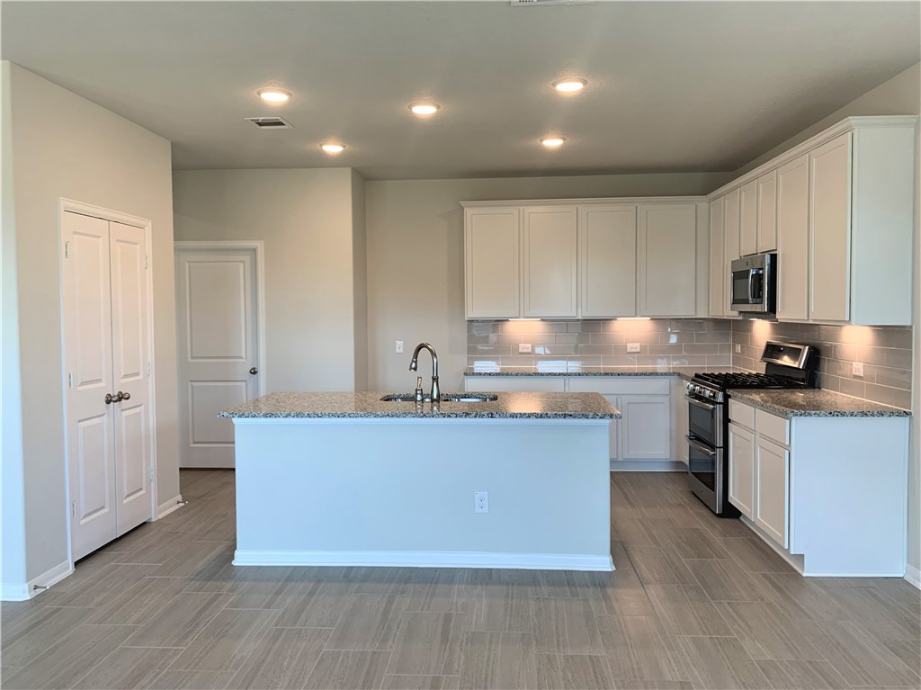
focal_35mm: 26
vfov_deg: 53.0
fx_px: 691
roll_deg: -0.5
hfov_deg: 67.3
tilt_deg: -1.9
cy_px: 345
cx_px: 460
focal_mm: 4.25
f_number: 1.8
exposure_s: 1/120
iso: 100
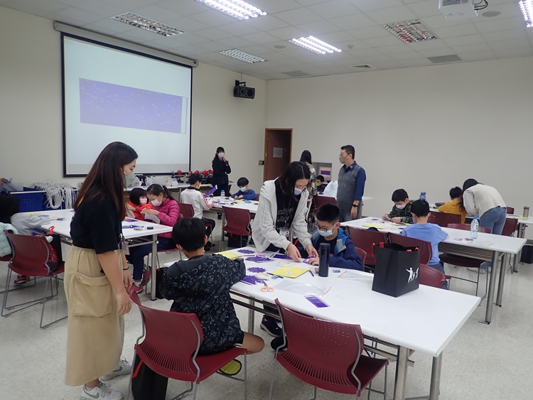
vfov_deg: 54.9
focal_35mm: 25
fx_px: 385
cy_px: 200
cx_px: 266
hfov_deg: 69.4
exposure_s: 1/60
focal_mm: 4.5
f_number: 2
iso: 125
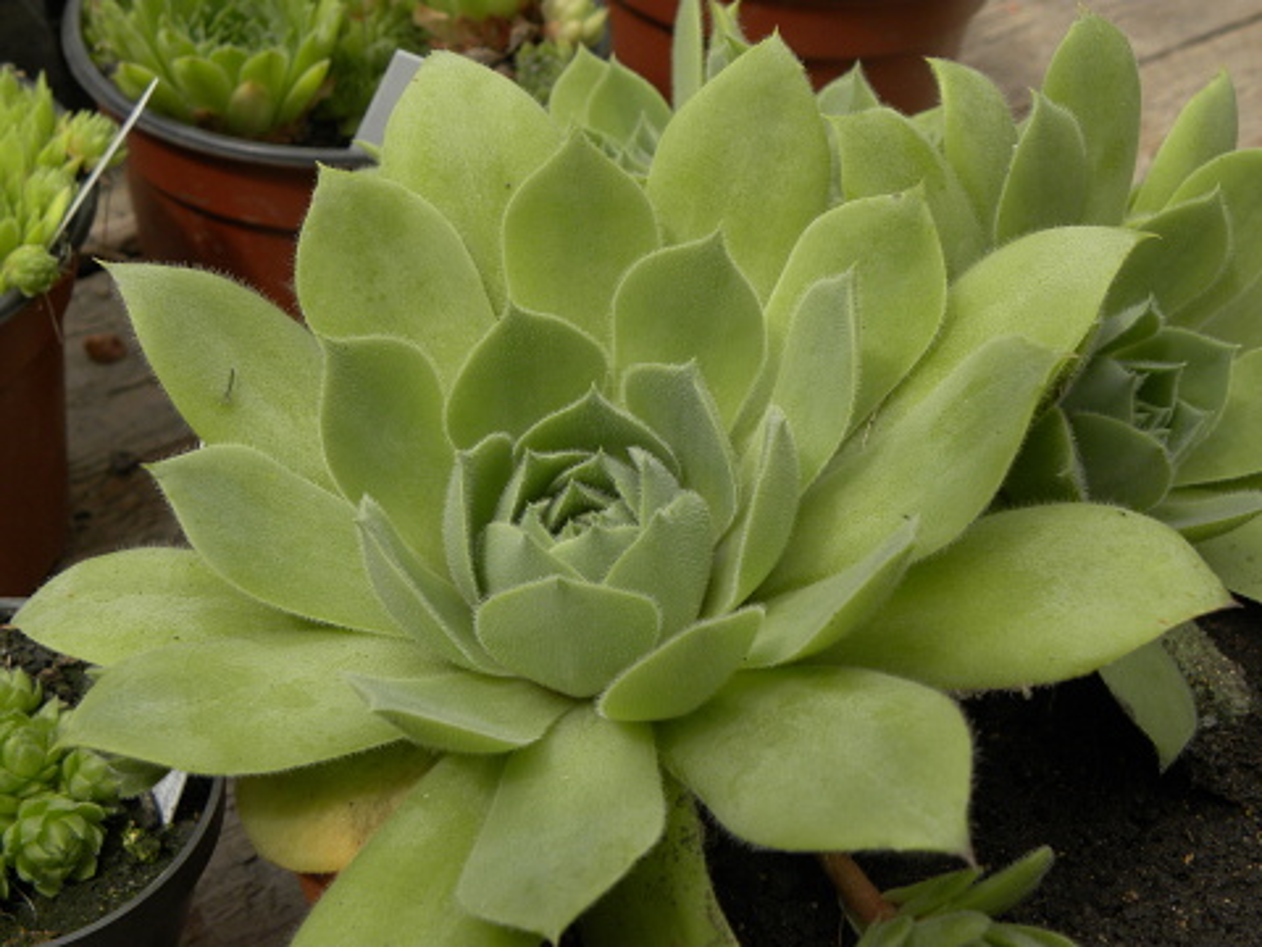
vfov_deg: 25.2
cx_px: 631
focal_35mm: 58
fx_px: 2115
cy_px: 474
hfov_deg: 33.2
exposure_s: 1/320
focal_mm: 10.3
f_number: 4
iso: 100
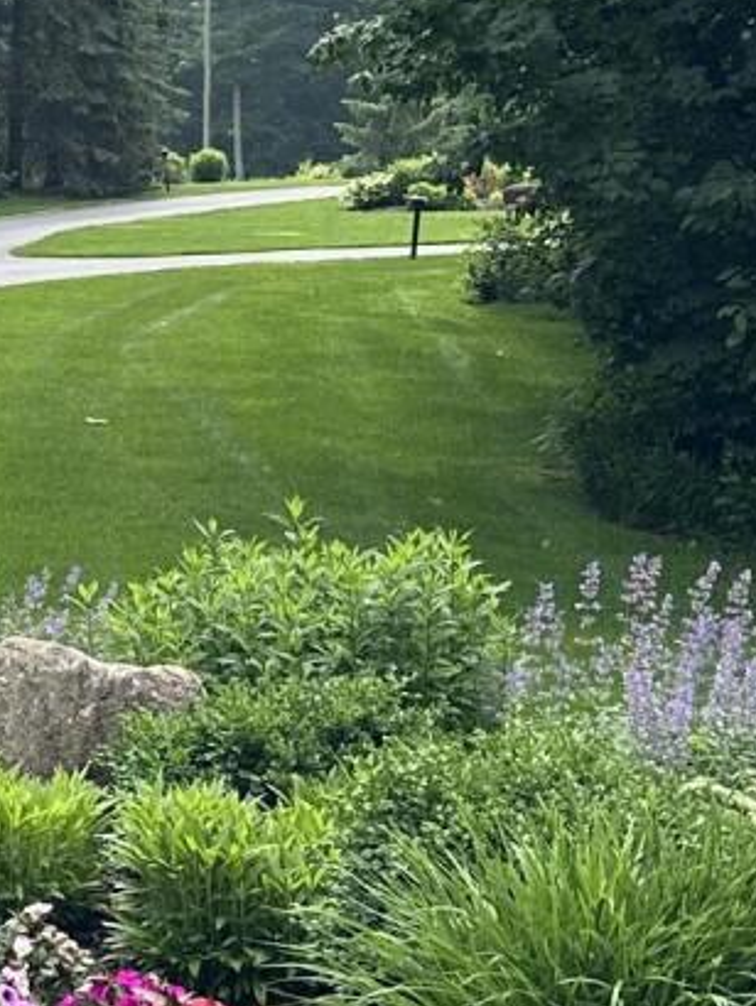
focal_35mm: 117
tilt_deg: +2.1
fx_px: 3403
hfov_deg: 12.2
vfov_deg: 16.6
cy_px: 103
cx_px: -295
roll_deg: -0.7
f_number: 1.78
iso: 80
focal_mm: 6.86
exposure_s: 1/1256
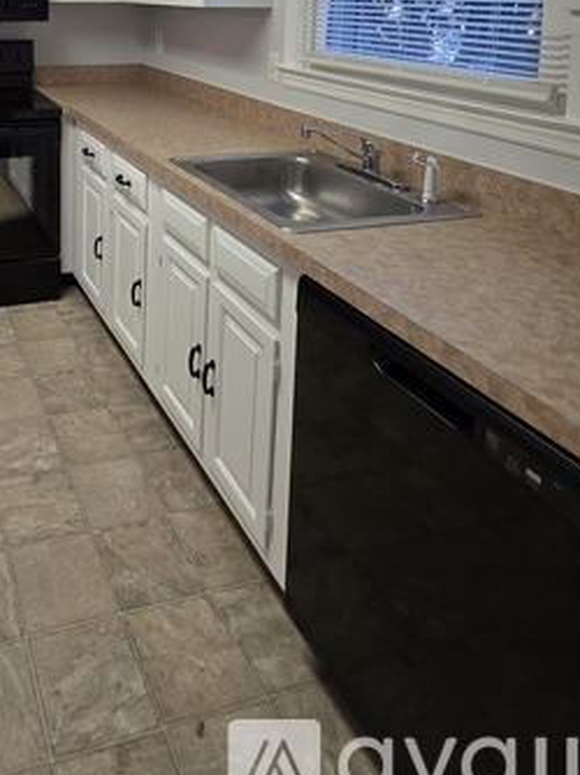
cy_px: 38
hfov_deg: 46.0
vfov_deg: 55.5
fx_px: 582
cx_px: 23
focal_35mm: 26
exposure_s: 1/120
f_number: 1.9
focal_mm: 2.2
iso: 100
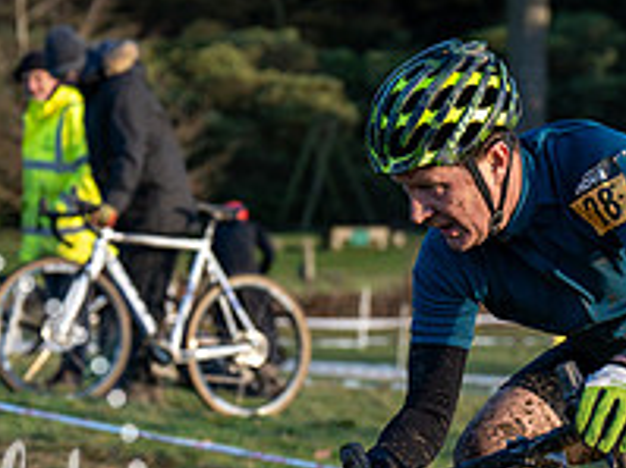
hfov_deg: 8.0
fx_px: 4464
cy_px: 350
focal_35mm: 247
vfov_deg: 6.0
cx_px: 343
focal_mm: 88
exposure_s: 1/1000
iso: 250
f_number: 4.5
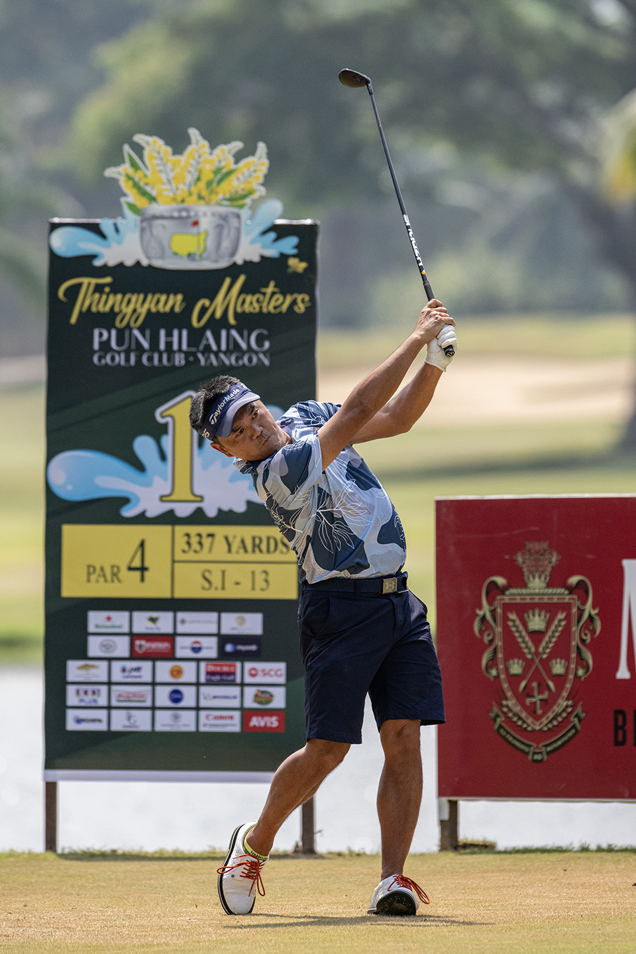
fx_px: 10599
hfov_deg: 3.4
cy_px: 477
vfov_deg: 5.2
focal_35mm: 400
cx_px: 318
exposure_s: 1/5000
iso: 2000
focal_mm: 400
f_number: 5
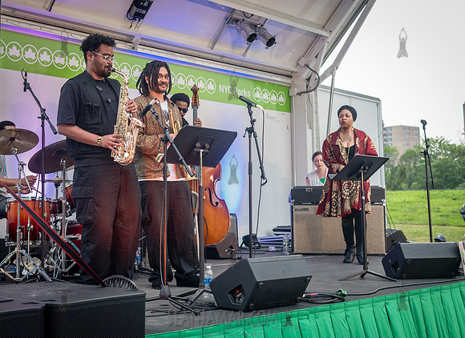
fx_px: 704
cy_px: 130
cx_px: 161
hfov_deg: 36.3
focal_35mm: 53
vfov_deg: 27.0
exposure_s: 1/250
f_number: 4.5
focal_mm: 35
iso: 1600
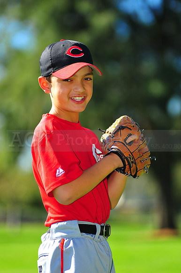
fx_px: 1359
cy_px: 136
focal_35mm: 180
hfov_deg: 7.6
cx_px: 90
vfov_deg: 11.4
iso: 200
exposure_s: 1/1000
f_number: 3.5
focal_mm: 180
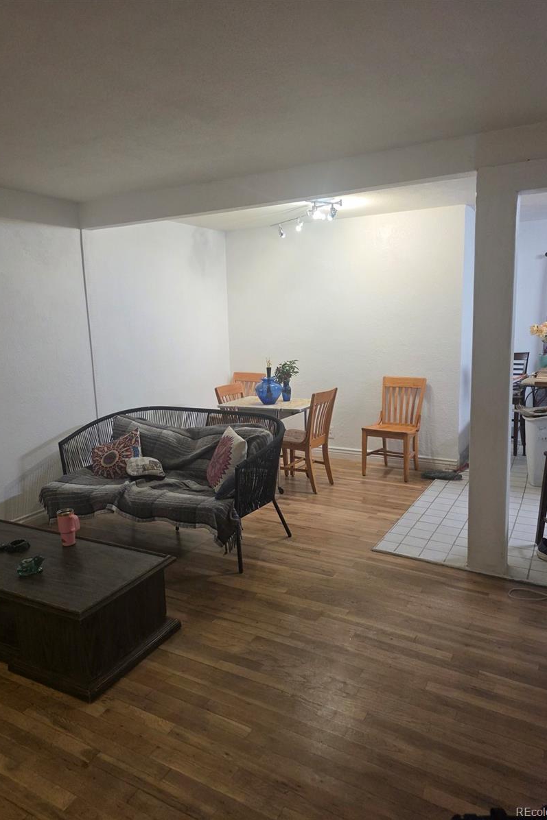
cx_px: 268
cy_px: 409
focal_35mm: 24
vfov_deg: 73.8
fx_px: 547
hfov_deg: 53.1
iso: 400
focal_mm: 6.3
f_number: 1.7
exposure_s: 1/120
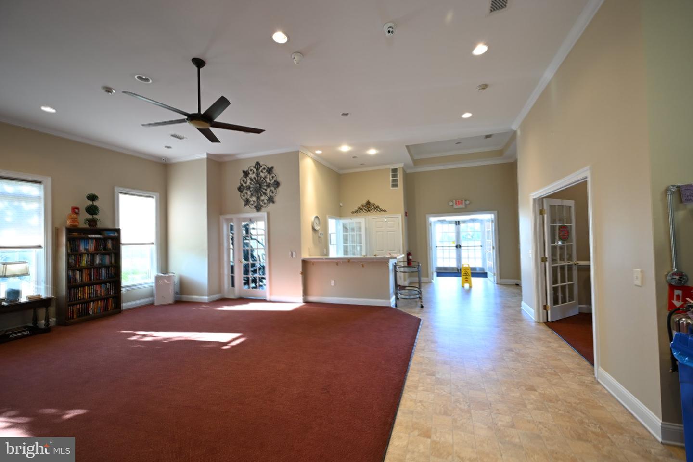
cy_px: 231
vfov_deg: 81.2
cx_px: 346
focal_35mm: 14
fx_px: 269
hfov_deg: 104.3
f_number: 8
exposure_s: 1/15
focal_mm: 14
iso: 800
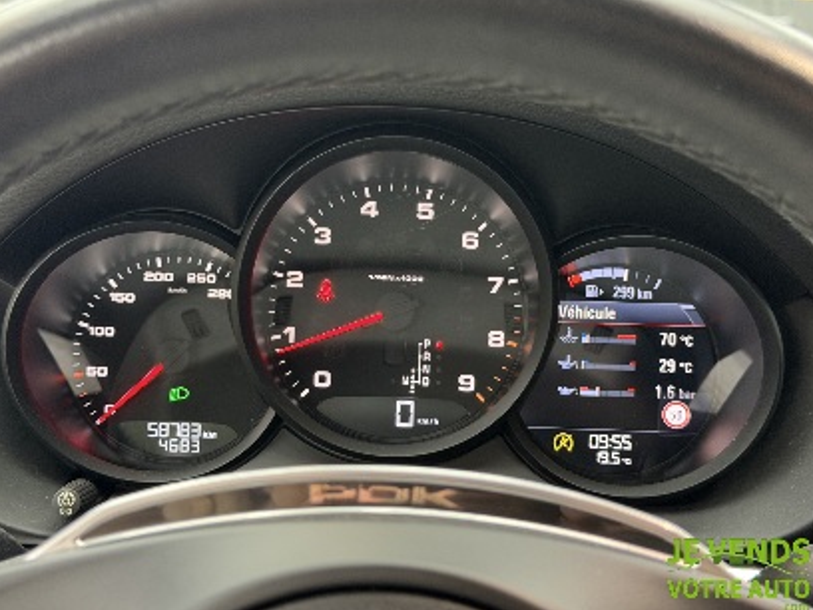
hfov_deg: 38.9
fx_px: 1151
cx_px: 406
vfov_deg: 29.7
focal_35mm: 49
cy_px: 303
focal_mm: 6.76
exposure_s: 1/30
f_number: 1.78
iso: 640
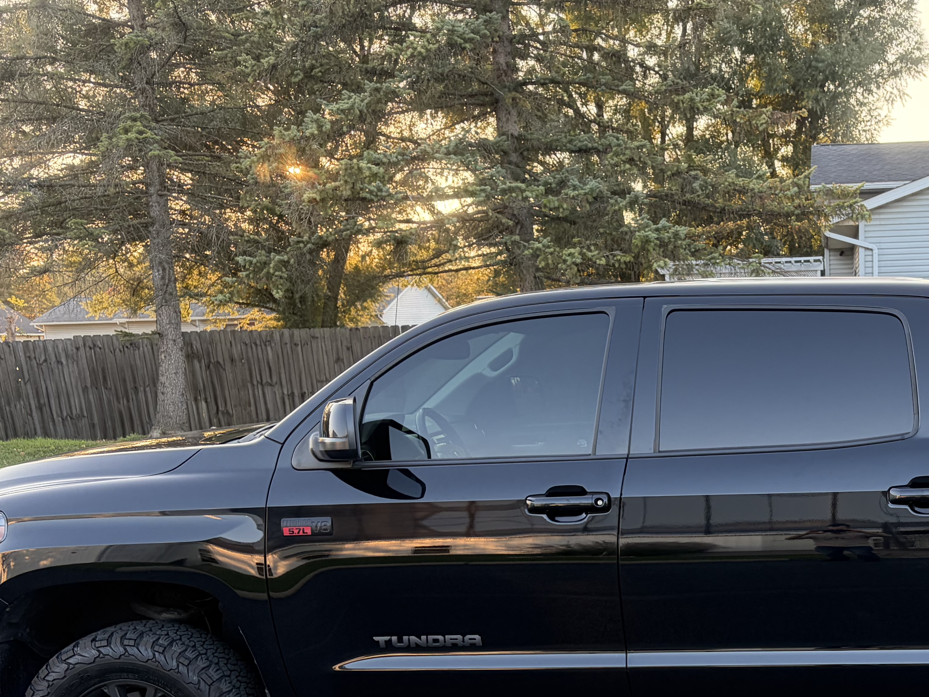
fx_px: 1288
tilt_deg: -11.0
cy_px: 579
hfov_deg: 37.9
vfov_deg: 29.4
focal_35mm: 48
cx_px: 767
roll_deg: +2.2
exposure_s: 1/206
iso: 125
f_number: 1.6
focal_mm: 5.96
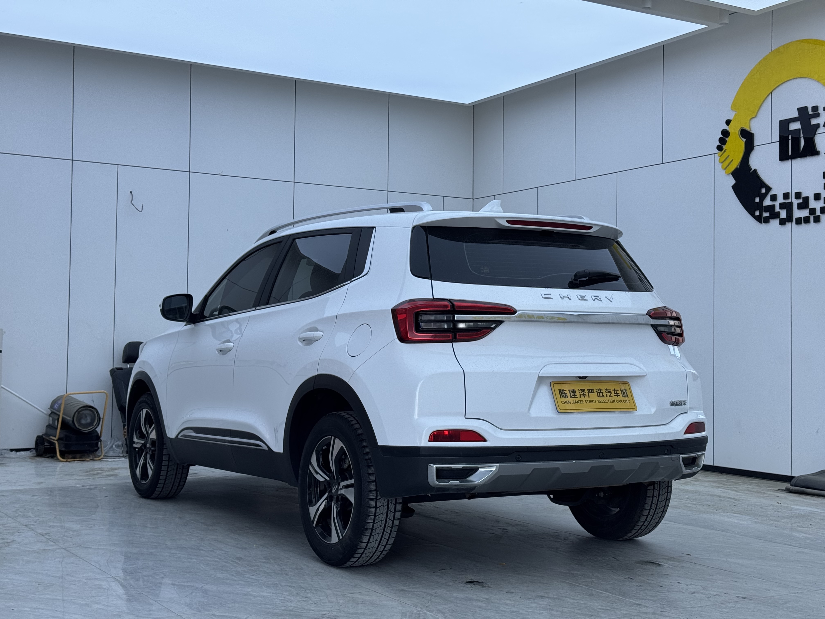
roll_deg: -0.1
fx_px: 1144
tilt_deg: +1.2
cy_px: 310
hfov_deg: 39.7
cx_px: 412
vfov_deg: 30.3
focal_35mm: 48
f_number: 1.78
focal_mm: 6.76
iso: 64
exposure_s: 1/812
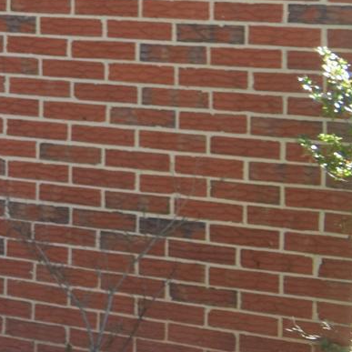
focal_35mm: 162
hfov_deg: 9.4
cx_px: -547
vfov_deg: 10.6
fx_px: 1864
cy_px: -104
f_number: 6.3
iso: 400
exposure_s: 1/160
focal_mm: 24
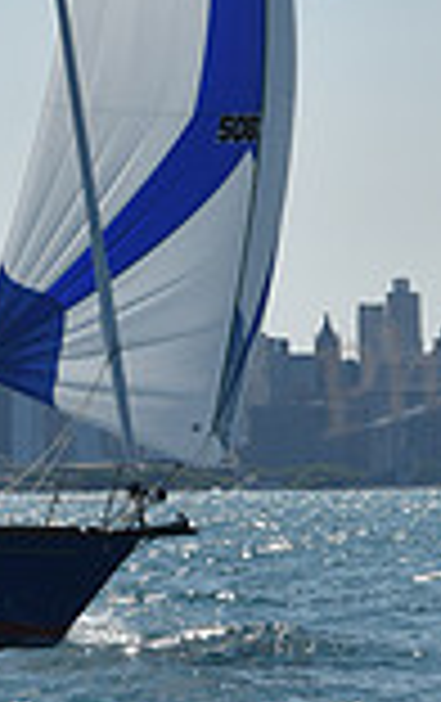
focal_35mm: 303
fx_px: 5805
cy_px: -306
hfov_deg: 4.3
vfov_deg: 6.8
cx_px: 83
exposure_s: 1/1600
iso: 250
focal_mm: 80
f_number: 9
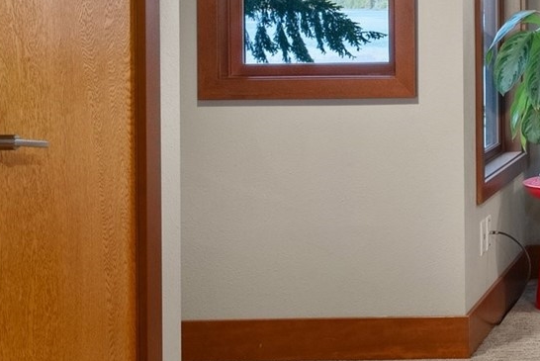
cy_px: 14
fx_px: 1351
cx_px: 778
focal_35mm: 90
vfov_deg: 15.0
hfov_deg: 19.9
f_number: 8
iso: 500
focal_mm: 29
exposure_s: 1/5
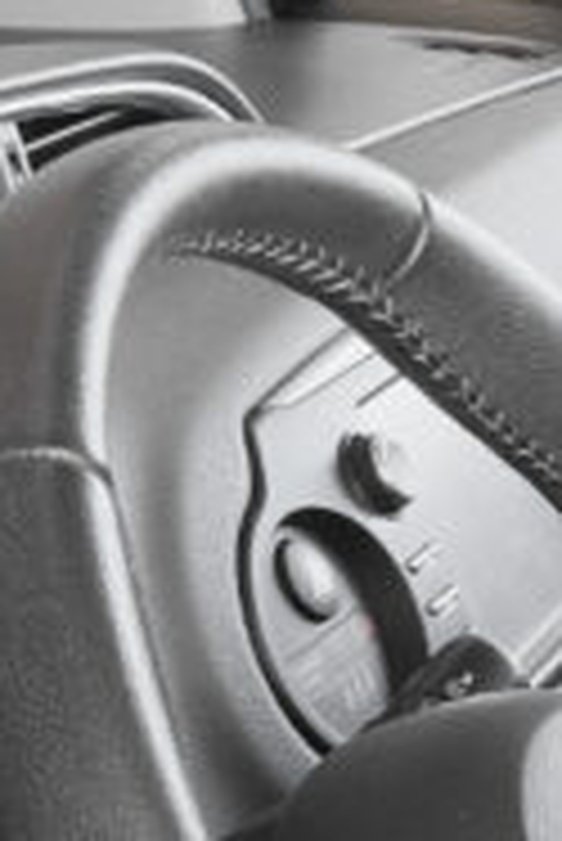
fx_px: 3716
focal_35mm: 159
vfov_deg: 12.8
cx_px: 1969
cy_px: 794
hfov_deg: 7.2
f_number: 7.1
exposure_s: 1/80
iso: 2000
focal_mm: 19.2
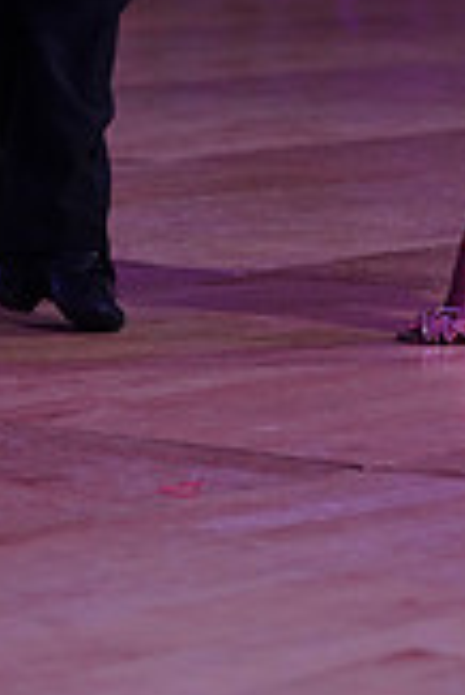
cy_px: -422
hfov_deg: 5.5
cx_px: 570
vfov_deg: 8.1
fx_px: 4814
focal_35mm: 249
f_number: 2.8
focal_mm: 70
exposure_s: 1/320
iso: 800
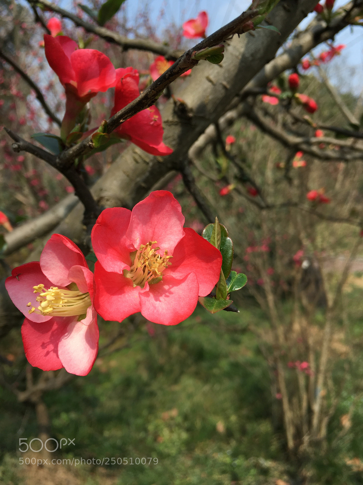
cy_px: 242
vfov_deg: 61.7
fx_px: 405
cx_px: 182
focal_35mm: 29
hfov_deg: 48.2
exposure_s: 1/927
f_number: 2.2
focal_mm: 4.15
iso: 25
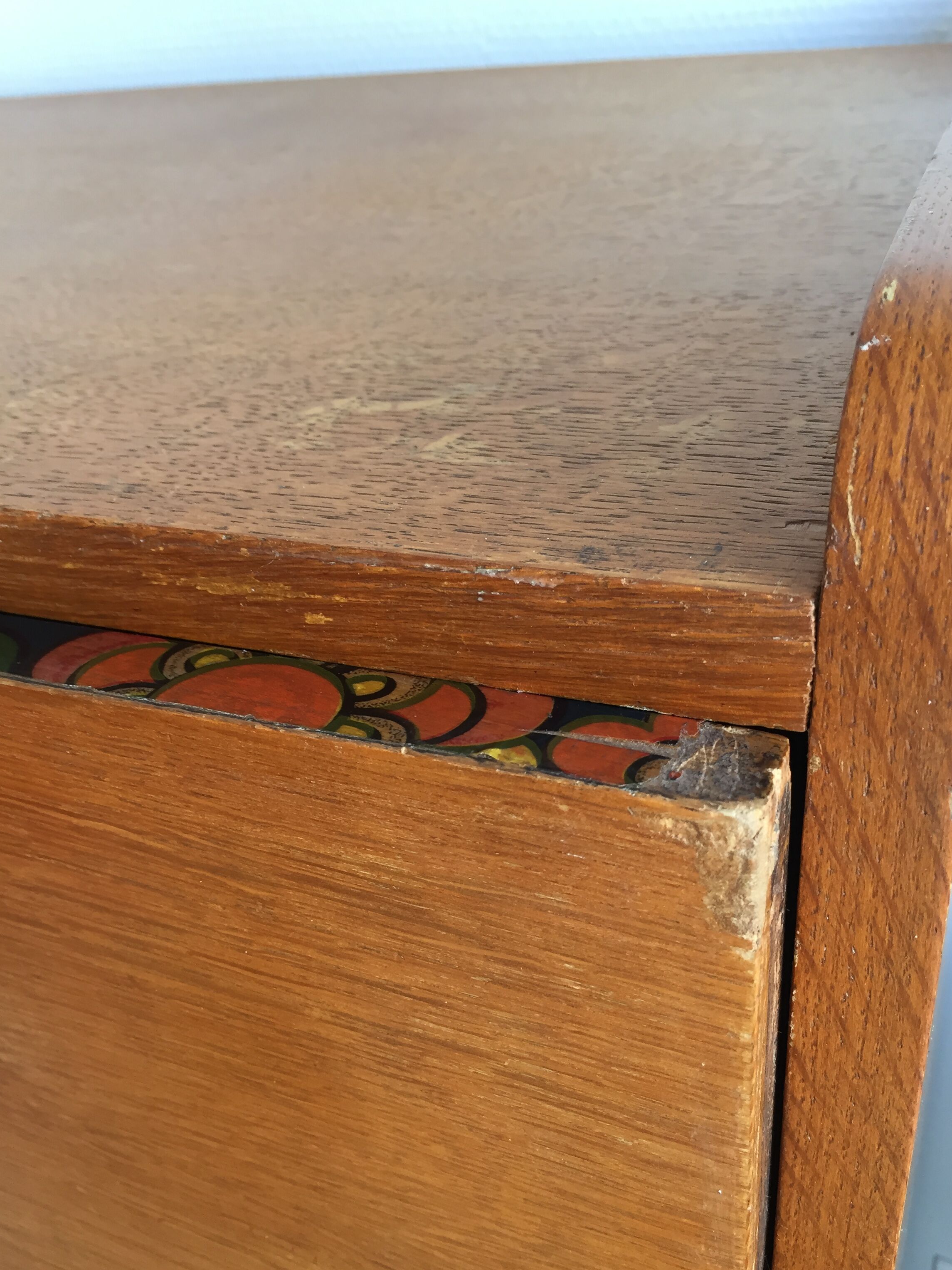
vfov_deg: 58.3
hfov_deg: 45.4
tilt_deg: -34.5
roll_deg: +7.4
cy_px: 665
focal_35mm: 31
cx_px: 483
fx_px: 1137
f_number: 2.2
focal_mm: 4.15
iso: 32
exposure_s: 1/33
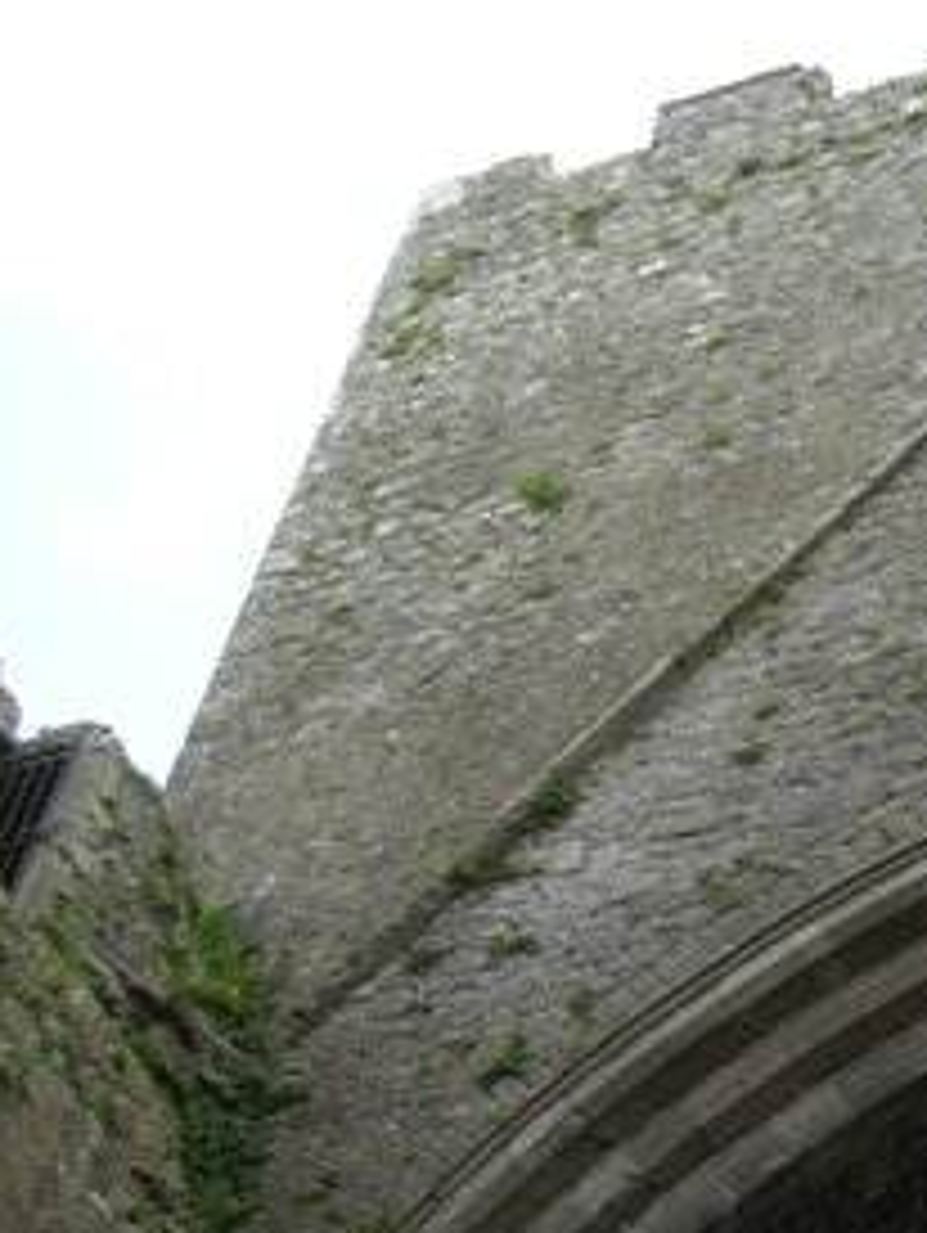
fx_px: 2995
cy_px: 904
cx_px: 994
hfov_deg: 17.1
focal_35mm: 84
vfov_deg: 23.1
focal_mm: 7.5
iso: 64
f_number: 3.8
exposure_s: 1/157
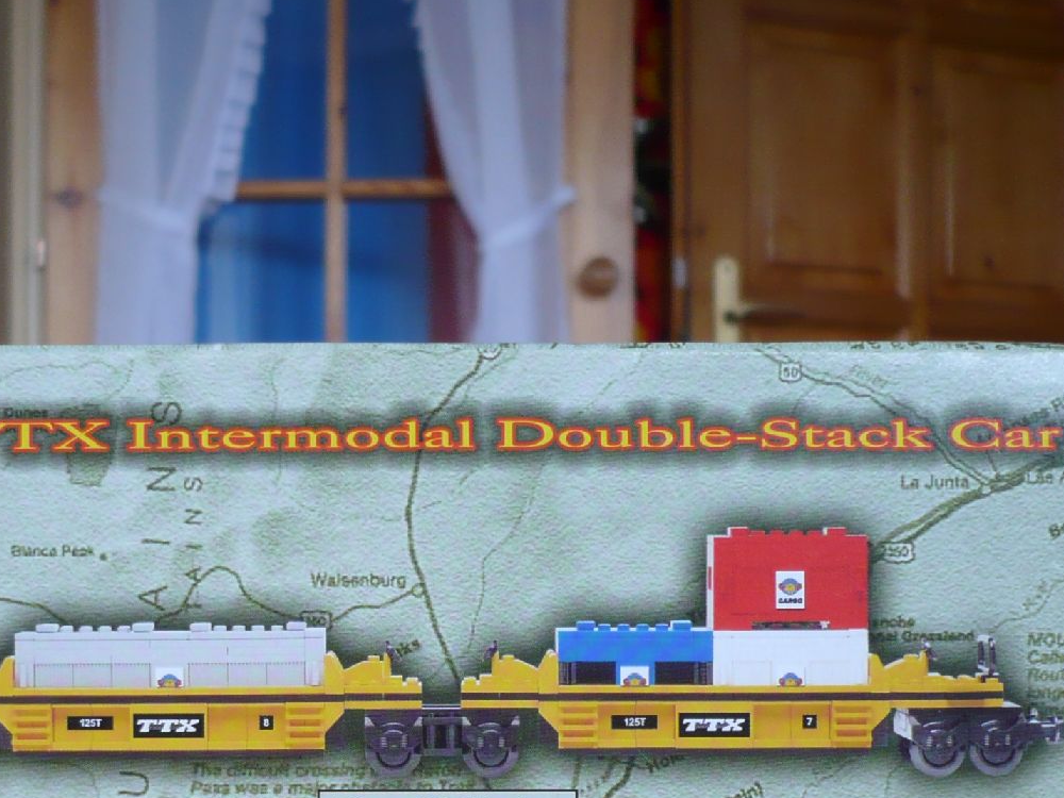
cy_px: 713
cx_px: 341
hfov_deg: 28.0
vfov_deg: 20.9
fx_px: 2121
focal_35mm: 69
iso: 100
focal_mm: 5.8
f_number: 2.8
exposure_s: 1/25
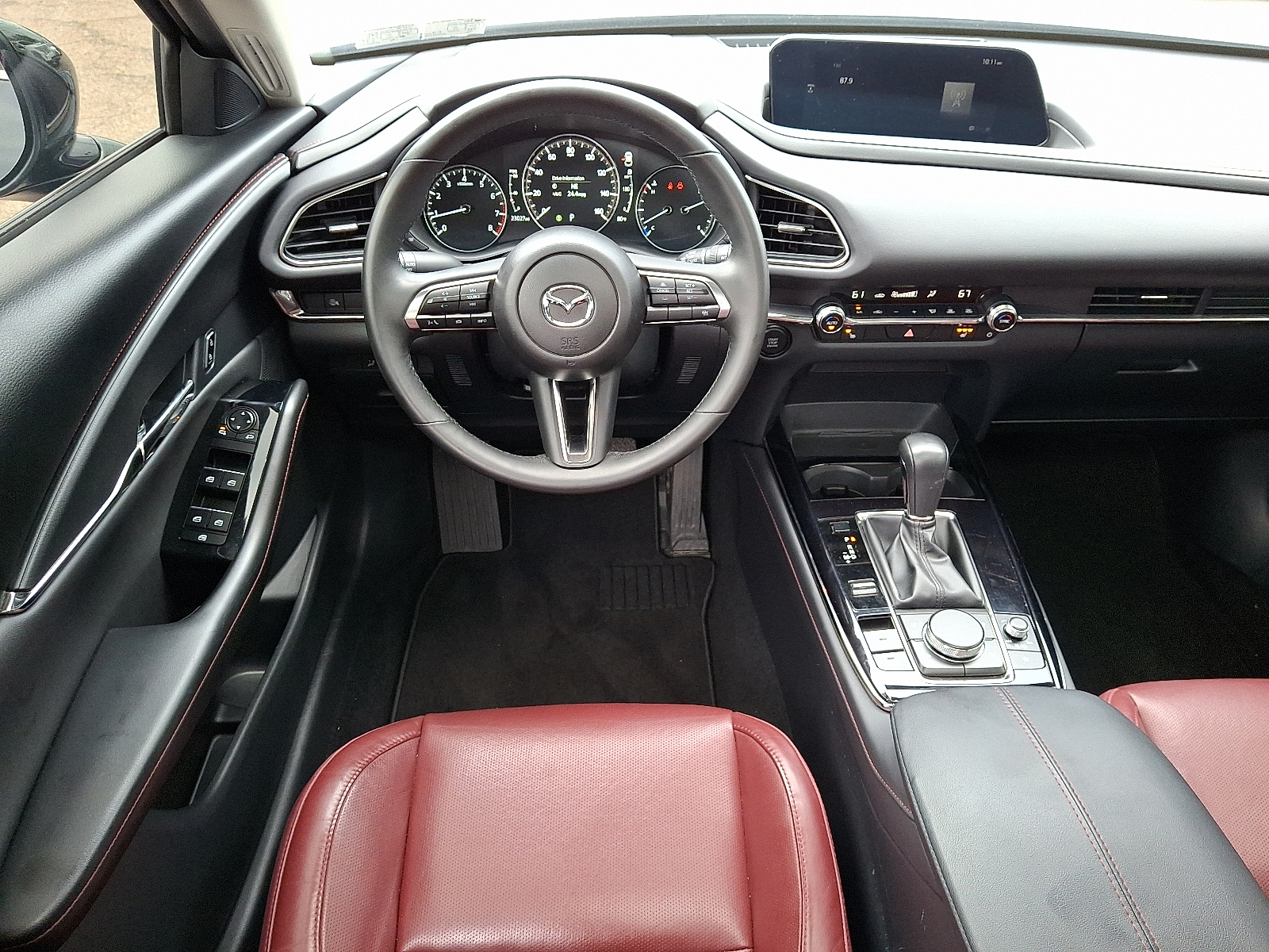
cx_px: 634
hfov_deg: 69.4
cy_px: 476
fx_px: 916
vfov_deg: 54.9
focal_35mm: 25
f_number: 1.8
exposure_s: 1/50
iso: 144
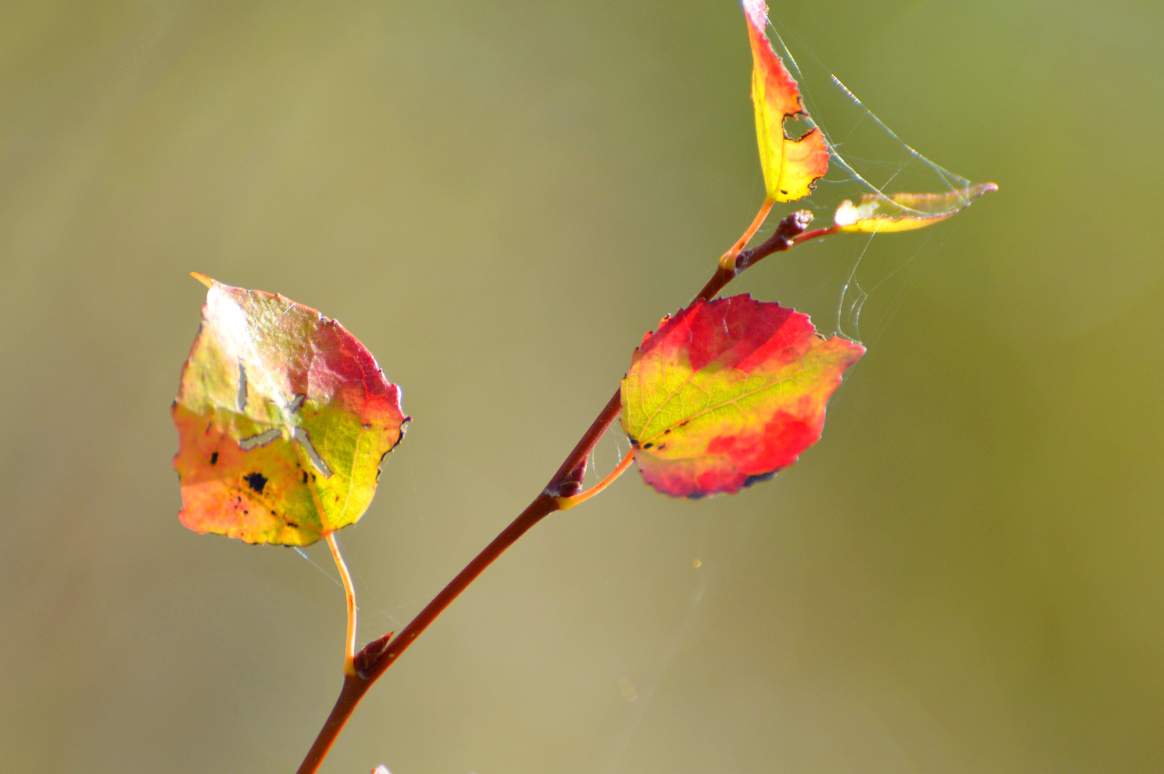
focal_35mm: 450
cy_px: 387
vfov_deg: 3.1
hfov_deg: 4.6
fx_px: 14538
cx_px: 582
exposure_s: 1/500
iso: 280
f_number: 5.6
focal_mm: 300
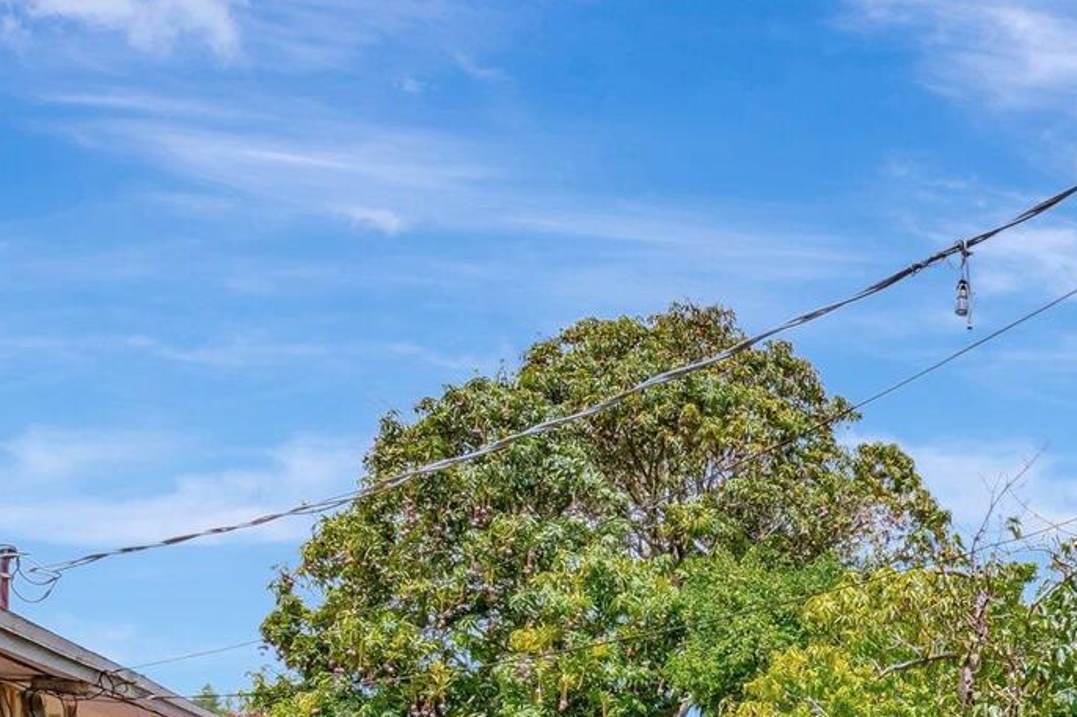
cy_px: 806
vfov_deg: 32.7
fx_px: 1047
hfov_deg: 48.8
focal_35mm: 35
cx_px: 966
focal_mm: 10
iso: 1100
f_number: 8
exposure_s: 1/4000
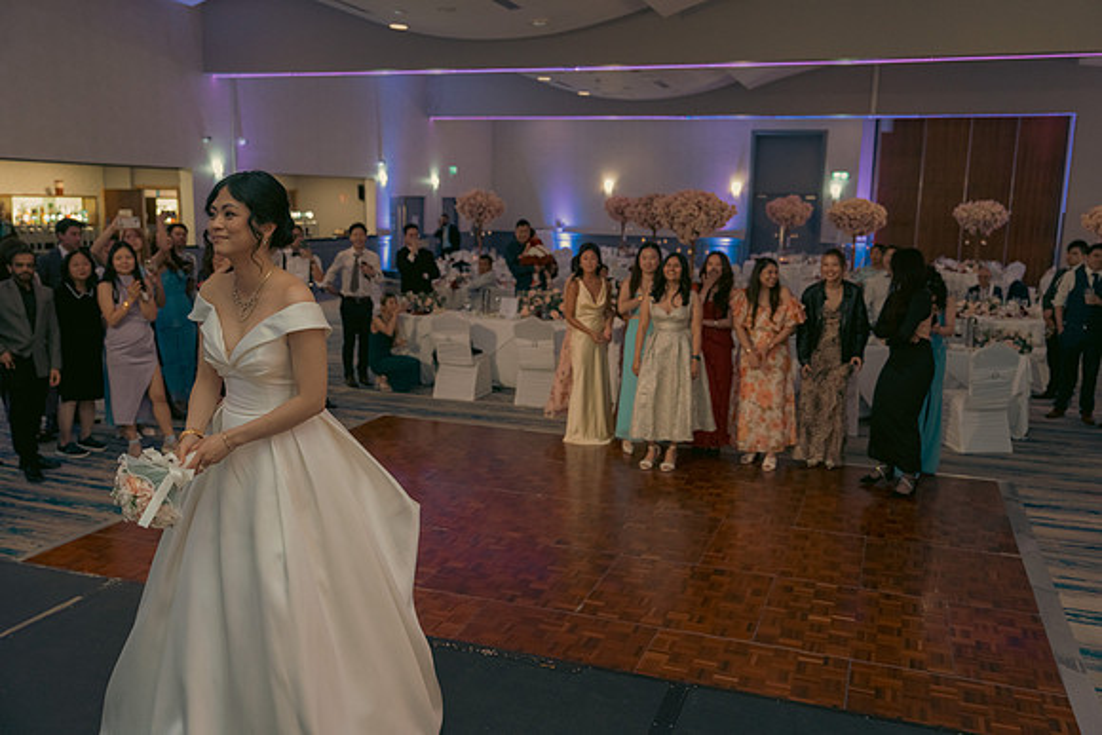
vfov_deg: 42.3
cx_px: 551
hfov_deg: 60.3
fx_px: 949
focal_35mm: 31
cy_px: 368
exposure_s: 1/160
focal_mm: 31
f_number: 3.5
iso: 2500
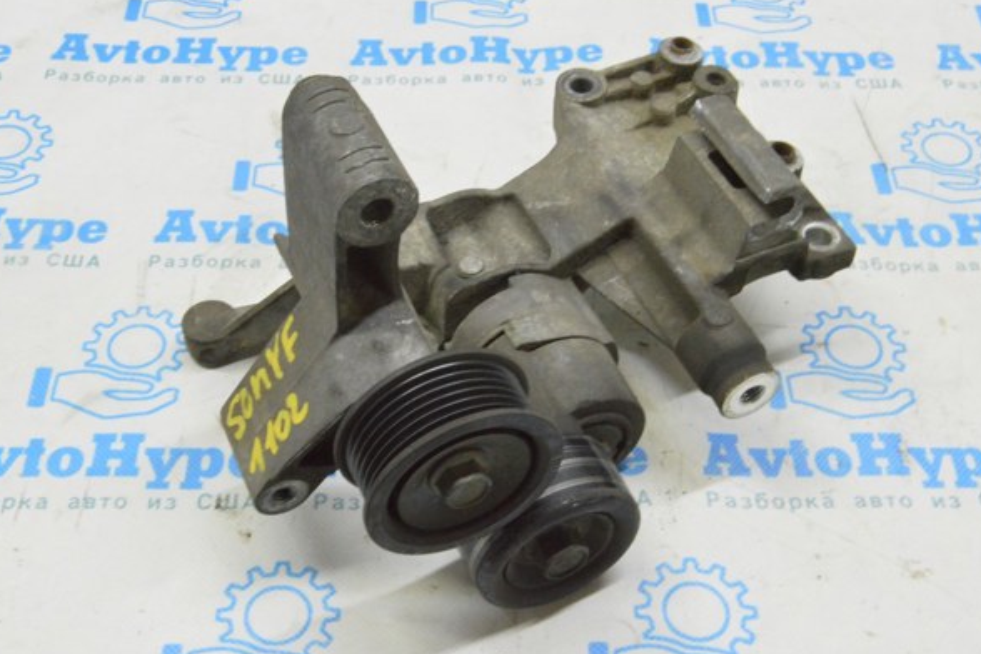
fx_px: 1377
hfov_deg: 39.2
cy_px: 318
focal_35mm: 51
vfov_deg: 26.7
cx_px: 469
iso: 6400
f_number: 20
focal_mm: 31
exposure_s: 1/15
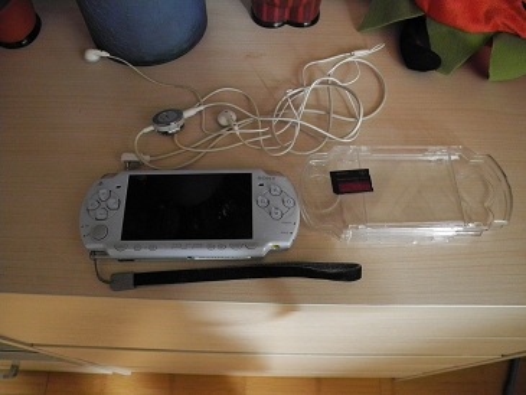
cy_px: 198
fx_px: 426
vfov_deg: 49.8
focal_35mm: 28
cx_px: 263
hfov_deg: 63.4
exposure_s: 1/60
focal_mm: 6
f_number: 2.8
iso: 800
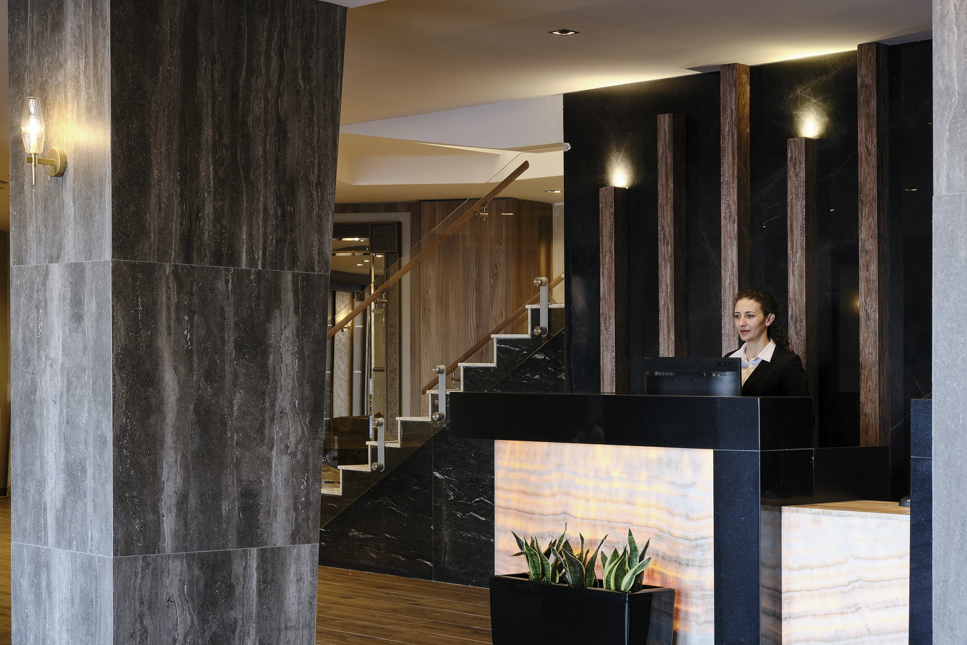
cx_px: 484
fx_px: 1639
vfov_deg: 22.3
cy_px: 322
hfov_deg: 32.9
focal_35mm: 61
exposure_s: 1/3
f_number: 9
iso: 400
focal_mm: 40.7
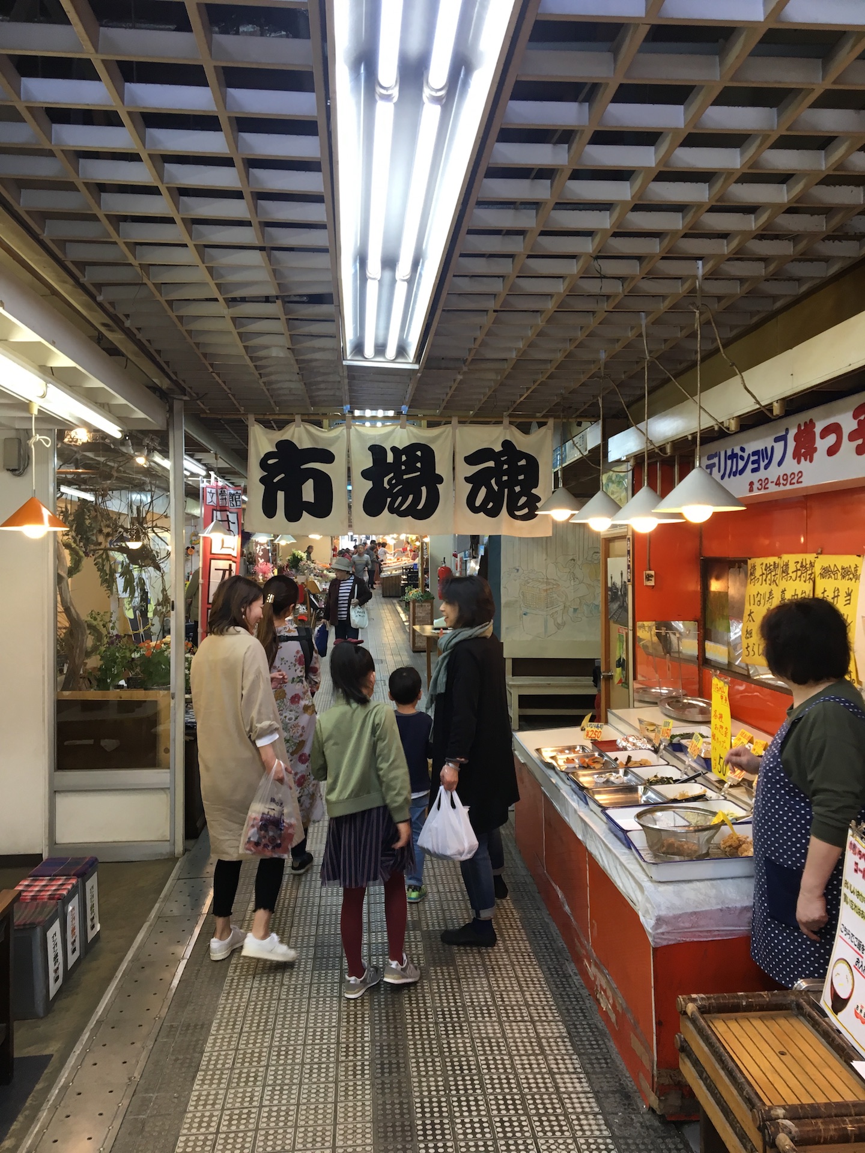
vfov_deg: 61.7
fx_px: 966
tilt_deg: +0.0
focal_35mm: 29
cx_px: 432
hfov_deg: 48.2
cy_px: 576
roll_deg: -0.6
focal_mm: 4.15
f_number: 2.2
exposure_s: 1/30
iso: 50
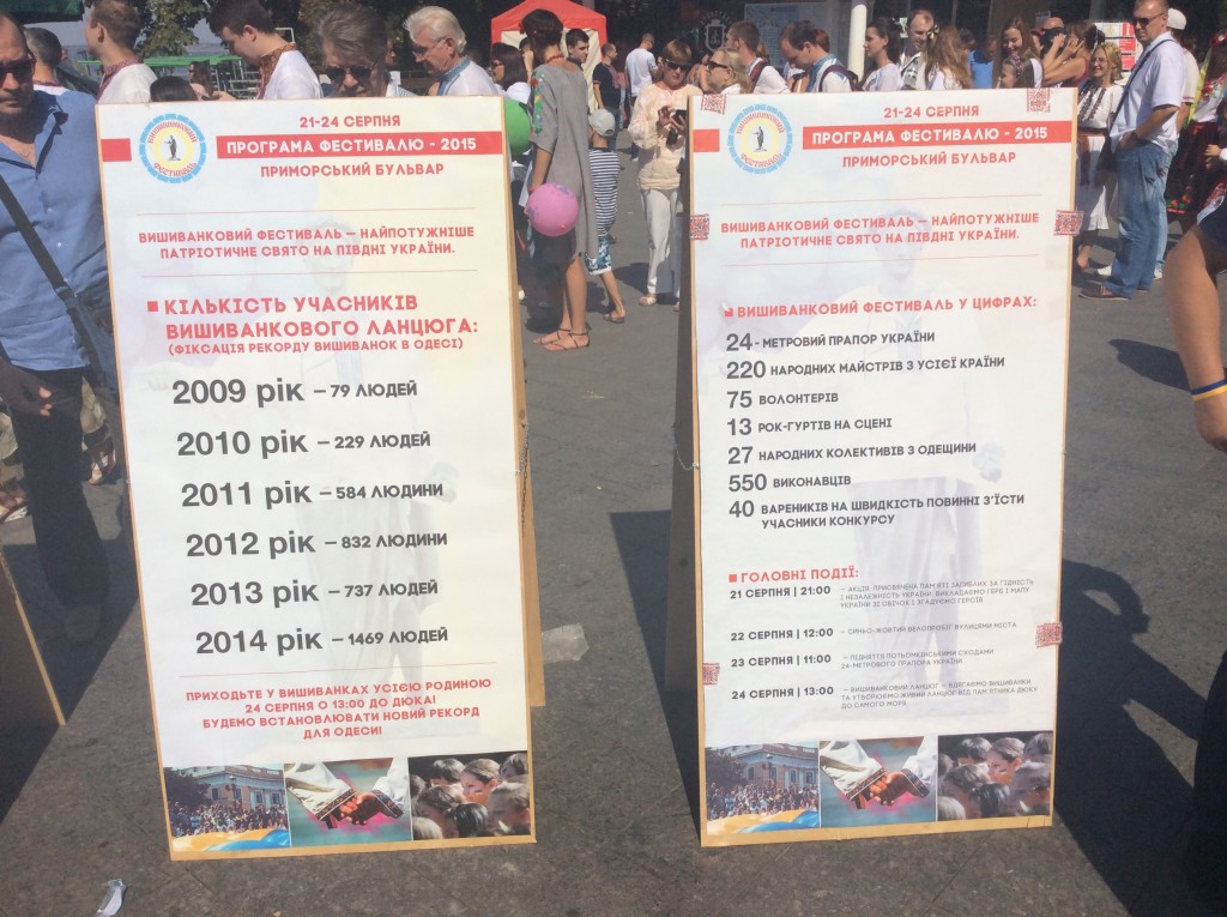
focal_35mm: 32
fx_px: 1133
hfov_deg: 56.9
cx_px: 614
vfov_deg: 44.1
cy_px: 458
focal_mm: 3.3
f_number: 2.4
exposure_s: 1/3817
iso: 32
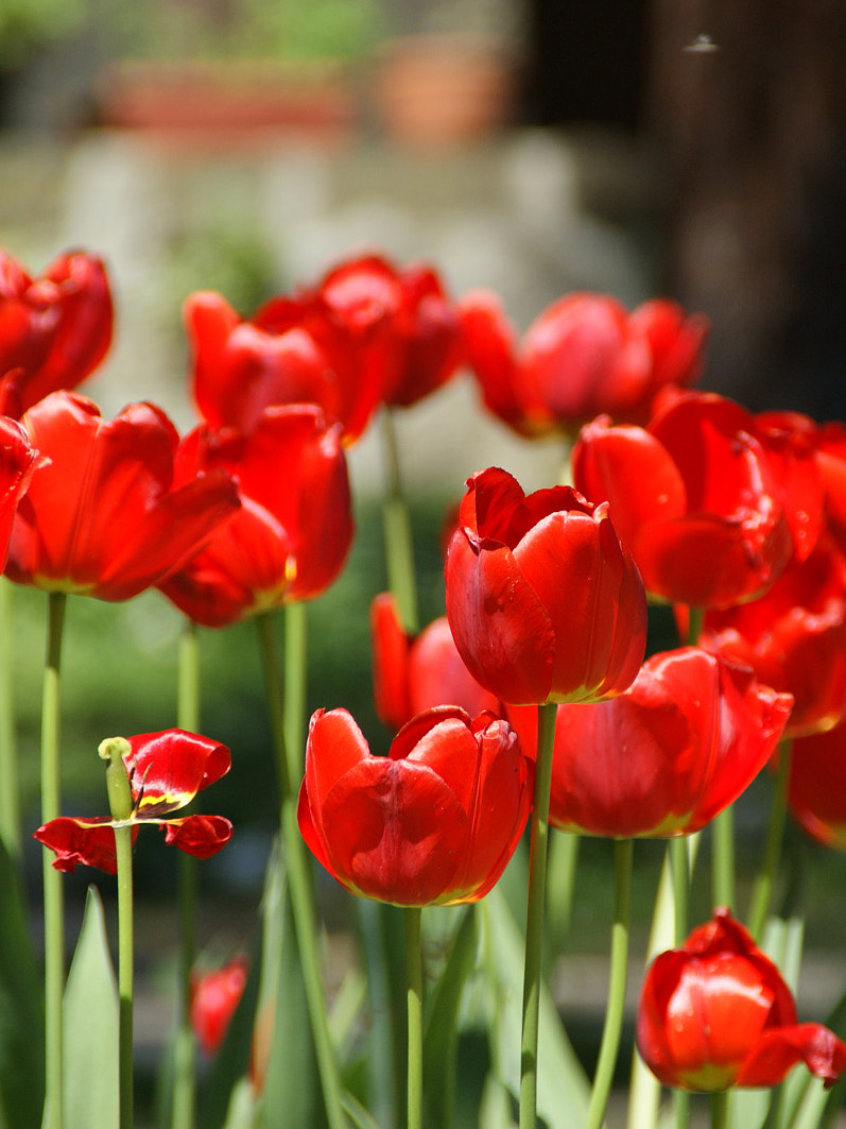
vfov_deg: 4.6
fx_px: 14145
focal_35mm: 434
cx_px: 493
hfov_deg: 3.4
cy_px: 564
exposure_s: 1/320
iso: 200
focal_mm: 200
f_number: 6.3
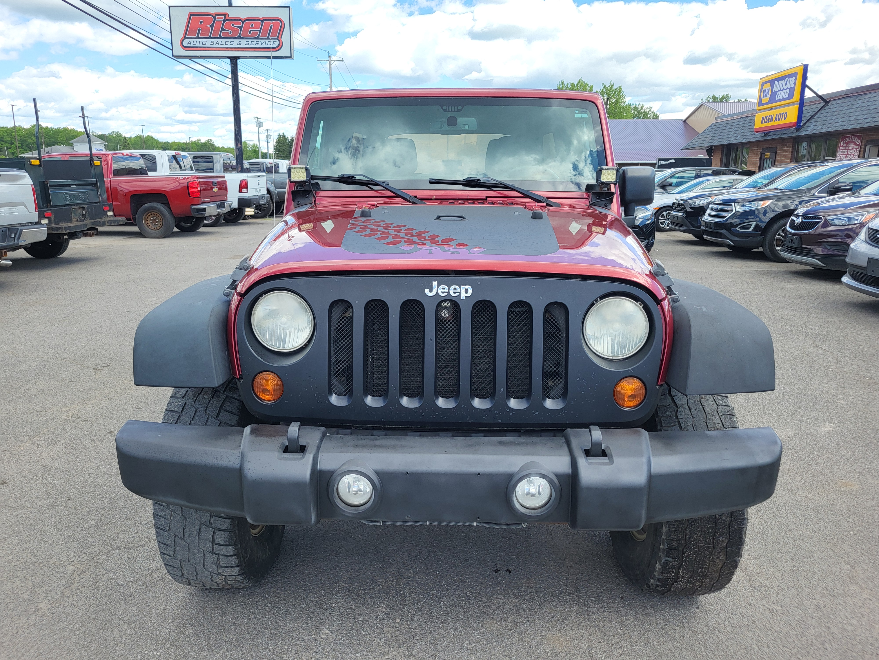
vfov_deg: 53.1
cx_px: 440
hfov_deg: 67.3
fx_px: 660
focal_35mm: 26
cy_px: 330
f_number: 1.8
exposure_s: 1/989
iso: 40
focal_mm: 5.4
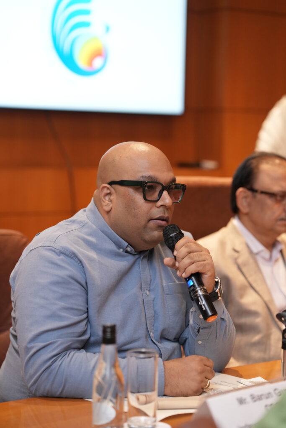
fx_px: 1012
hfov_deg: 16.1
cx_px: 143
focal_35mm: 85
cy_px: 214
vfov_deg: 23.9
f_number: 2
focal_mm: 85
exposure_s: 1/160
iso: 1600
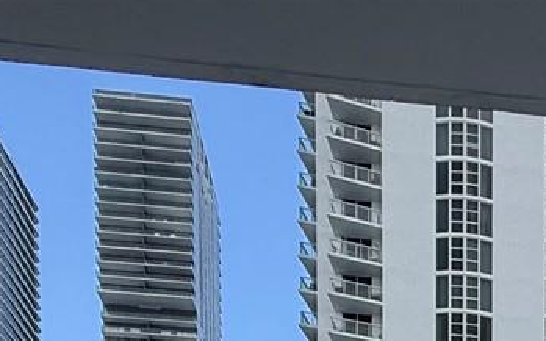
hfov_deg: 28.7
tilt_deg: -3.5
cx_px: 518
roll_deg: -0.7
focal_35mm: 68
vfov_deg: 12.4
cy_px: 928
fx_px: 1012
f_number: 2.2
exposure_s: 1/1235
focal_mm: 2.22
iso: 50
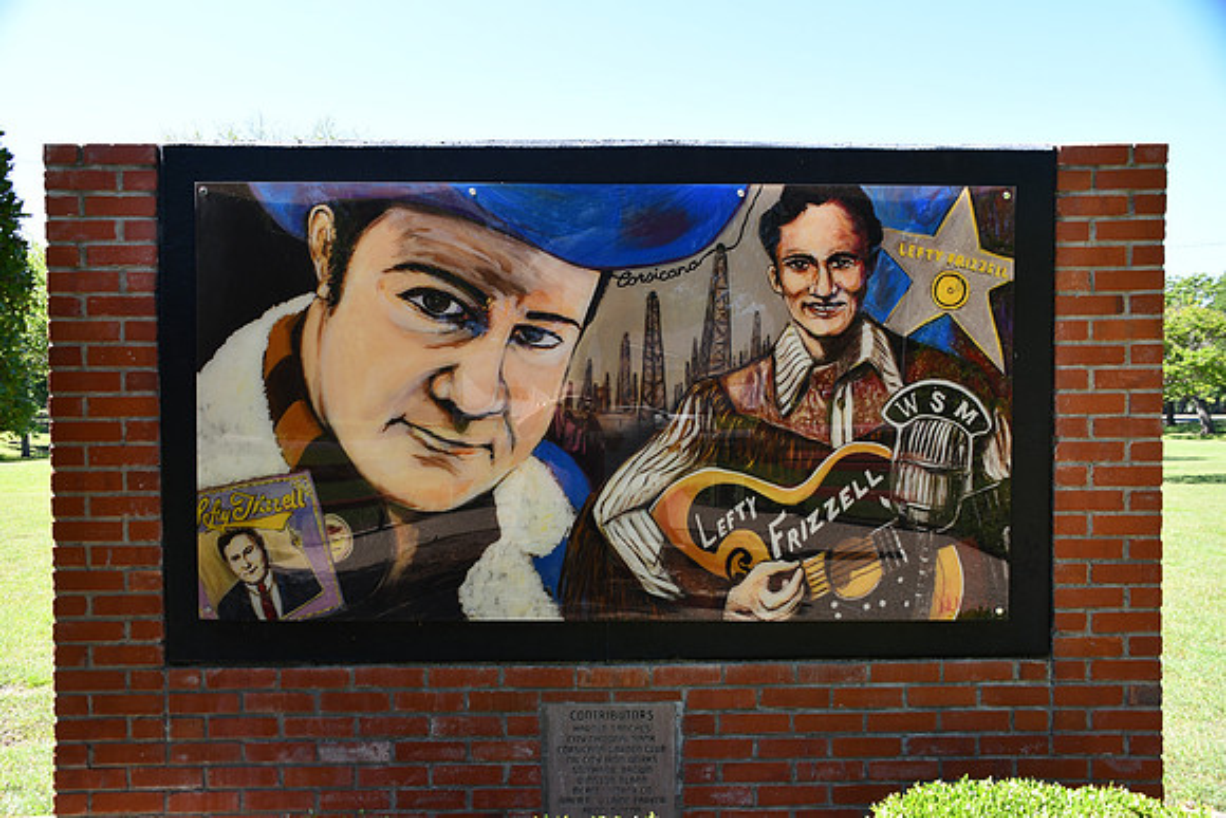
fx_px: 1124
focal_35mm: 33
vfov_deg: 40.0
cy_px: 409
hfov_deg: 57.2
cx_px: 613
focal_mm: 22
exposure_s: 1/250
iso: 200
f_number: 5.6
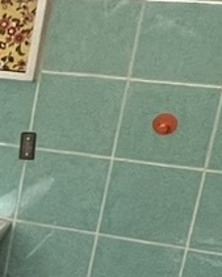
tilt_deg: -20.0
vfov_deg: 15.3
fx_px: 1009
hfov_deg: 9.1
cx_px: -511
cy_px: 285
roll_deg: -0.1
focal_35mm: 123
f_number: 1.8
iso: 250
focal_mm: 1.57
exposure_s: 1/60
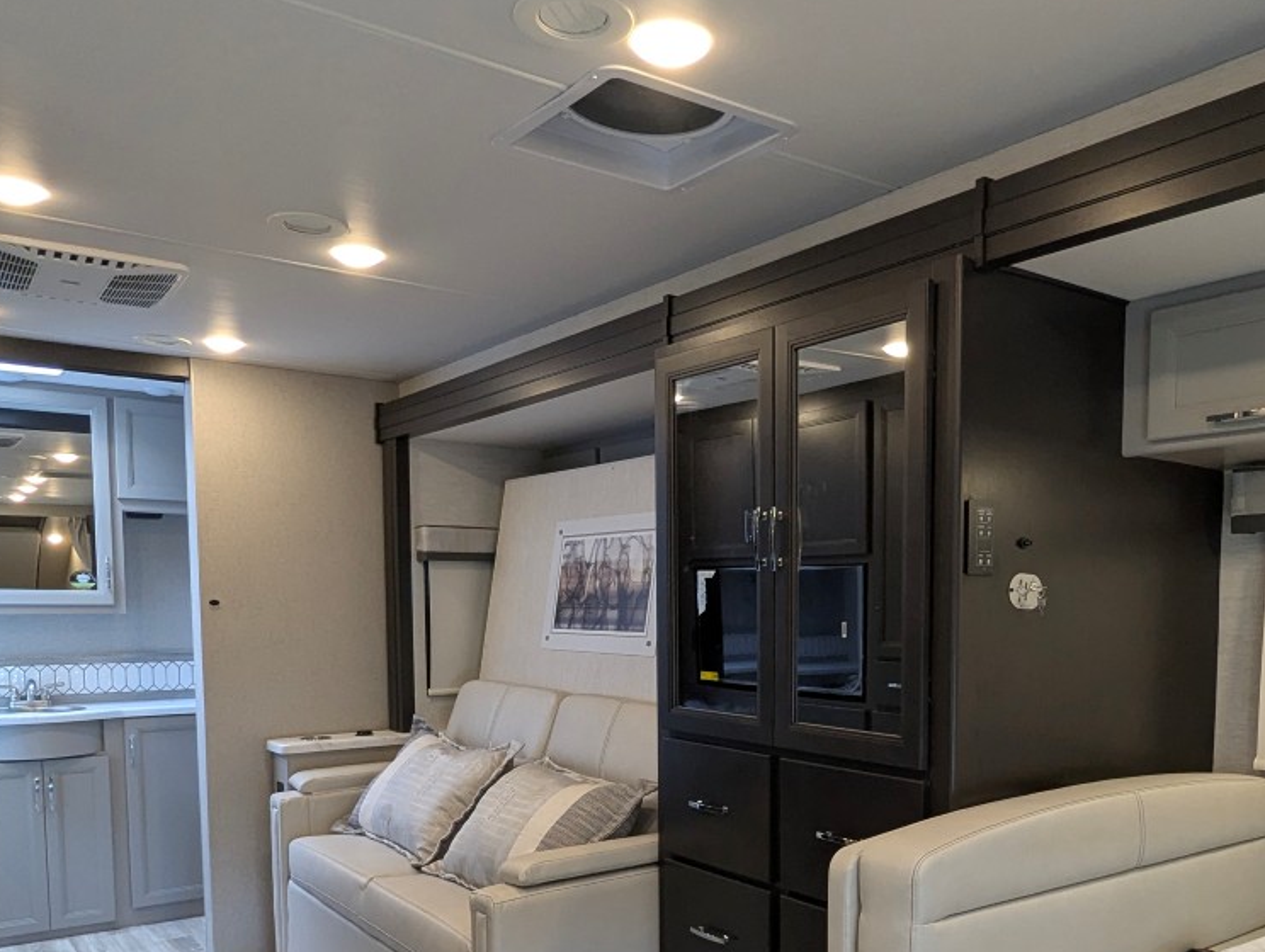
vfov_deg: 45.6
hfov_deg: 59.7
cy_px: 690
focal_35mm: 30
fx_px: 1098
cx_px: 712
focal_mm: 2.35
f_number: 2.2
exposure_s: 1/68.6
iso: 126
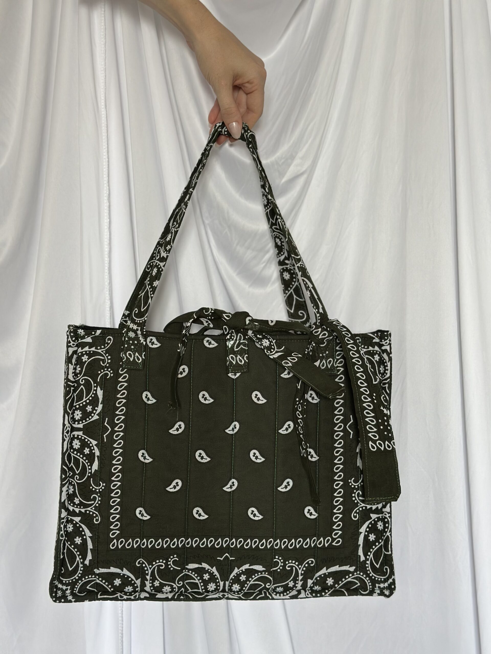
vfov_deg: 39.7
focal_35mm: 48
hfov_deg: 30.3
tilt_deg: -3.3
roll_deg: -0.1
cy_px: 327
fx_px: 908
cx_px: 246
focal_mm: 6.86
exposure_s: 1/69
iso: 125
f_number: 1.78
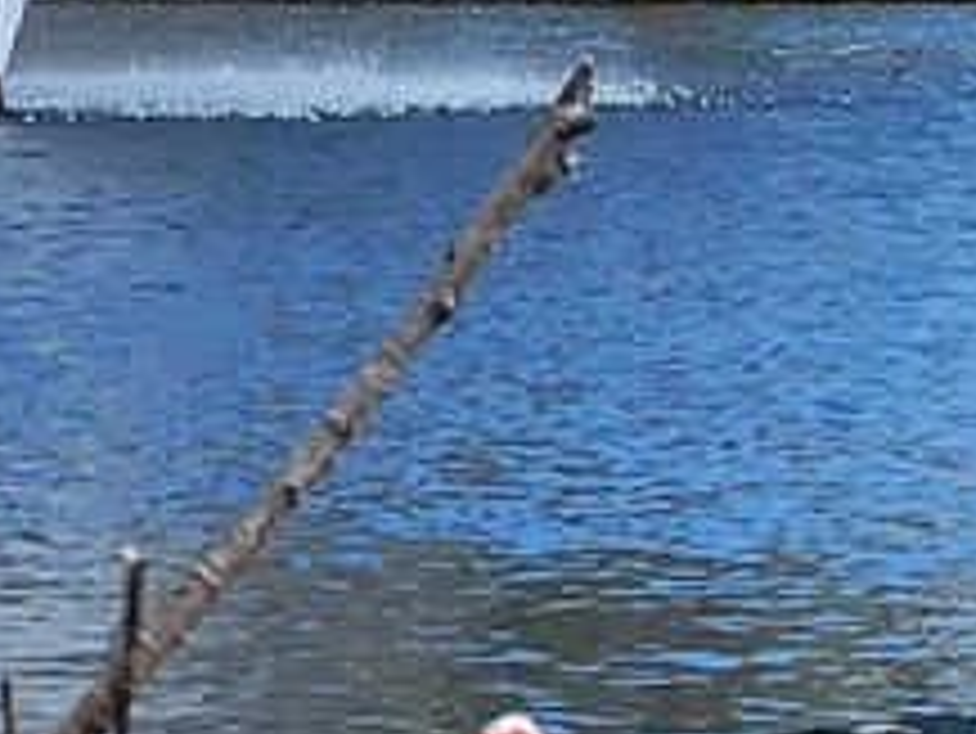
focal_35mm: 486
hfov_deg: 4.1
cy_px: -455
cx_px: 1606
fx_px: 13710
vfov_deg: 3.1
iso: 25
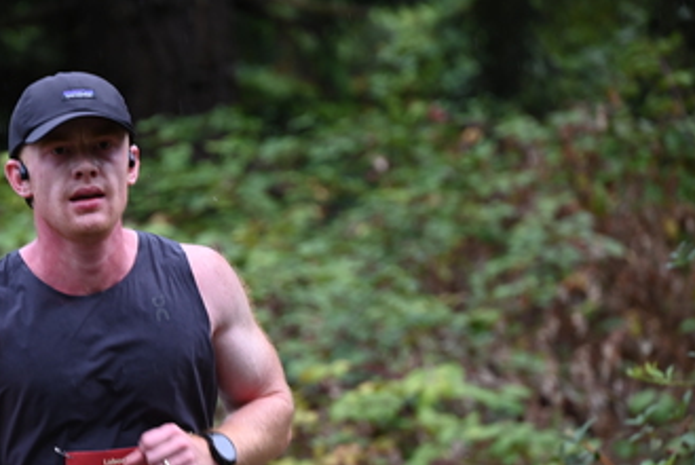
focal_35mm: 334
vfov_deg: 4.1
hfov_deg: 6.2
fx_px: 6454
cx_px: 150
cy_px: 327
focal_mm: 200
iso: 640
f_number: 6.3
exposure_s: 1/250
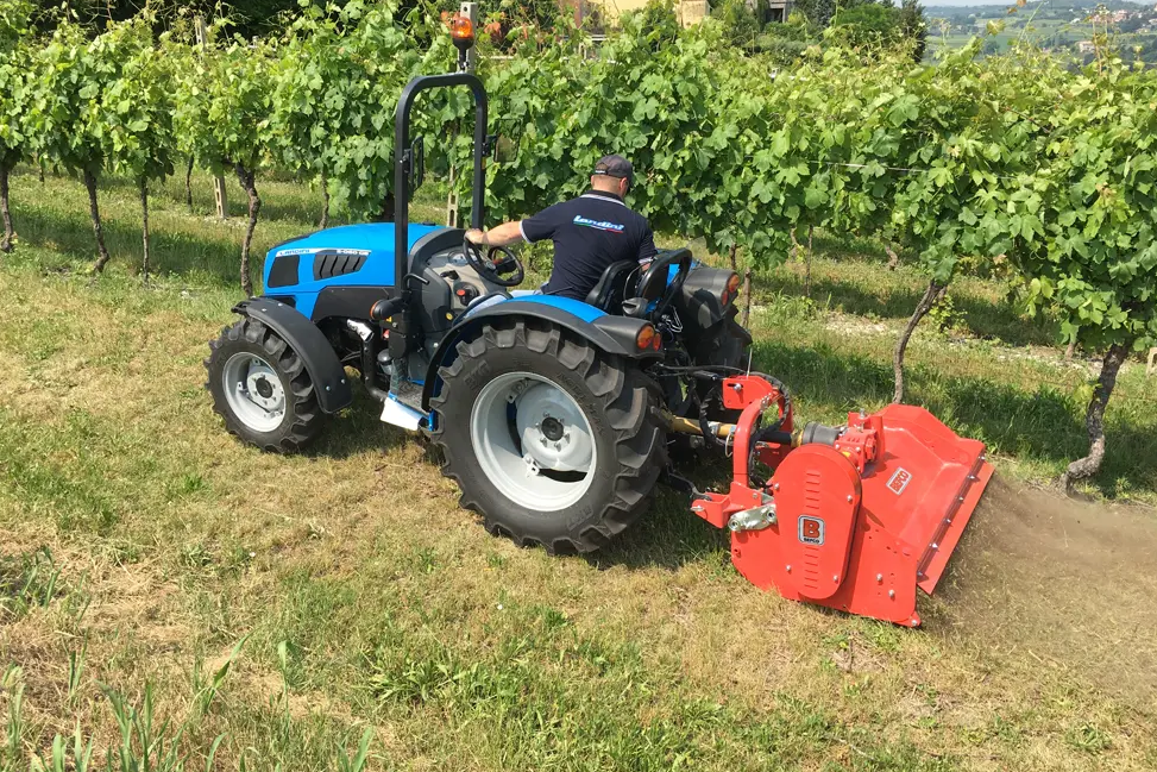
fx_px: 996
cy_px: 360
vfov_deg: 42.3
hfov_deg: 60.3
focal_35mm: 31
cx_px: 574
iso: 25
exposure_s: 1/962
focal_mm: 4.15
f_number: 2.2
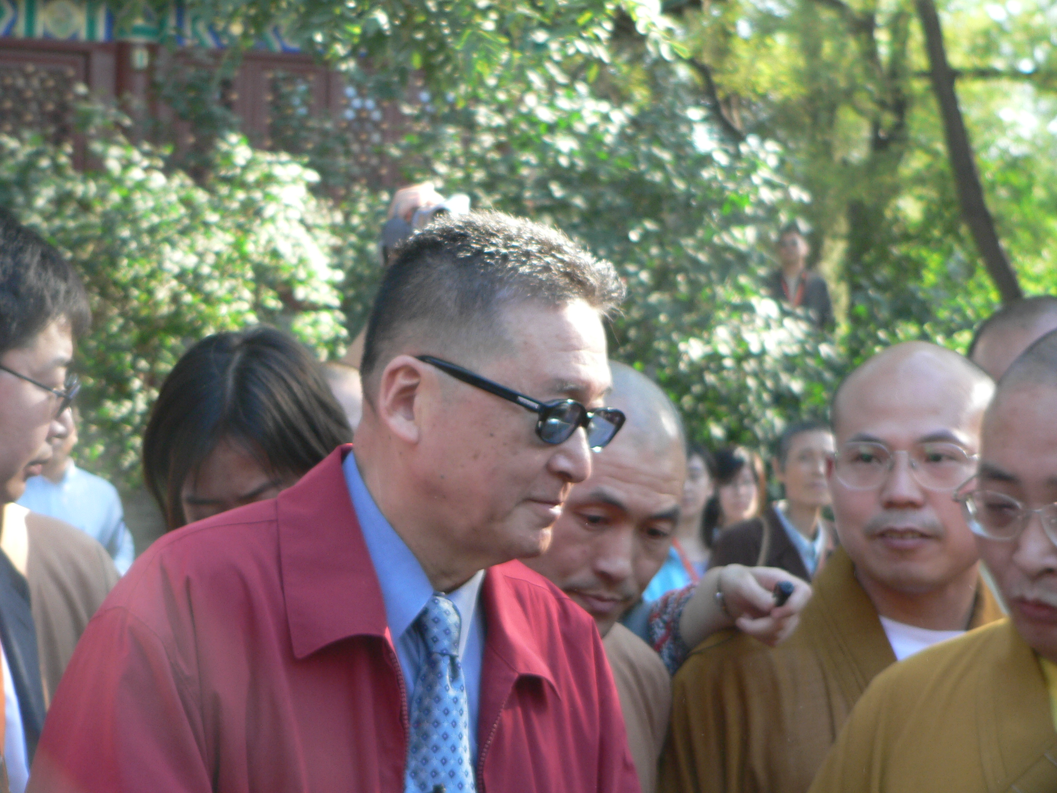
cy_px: 396
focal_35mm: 93
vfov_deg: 15.9
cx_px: 528
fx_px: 2840
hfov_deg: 21.1
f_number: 2.8
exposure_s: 1/60
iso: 80
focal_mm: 15.4
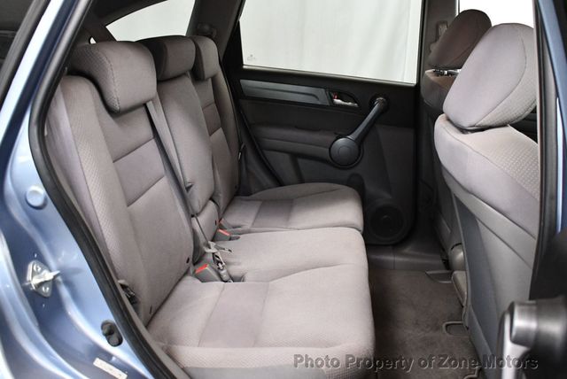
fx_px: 568
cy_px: 190
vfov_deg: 36.9
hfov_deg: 53.1
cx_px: 284
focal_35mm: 36
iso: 3200
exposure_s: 1/100
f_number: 3.5
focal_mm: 18
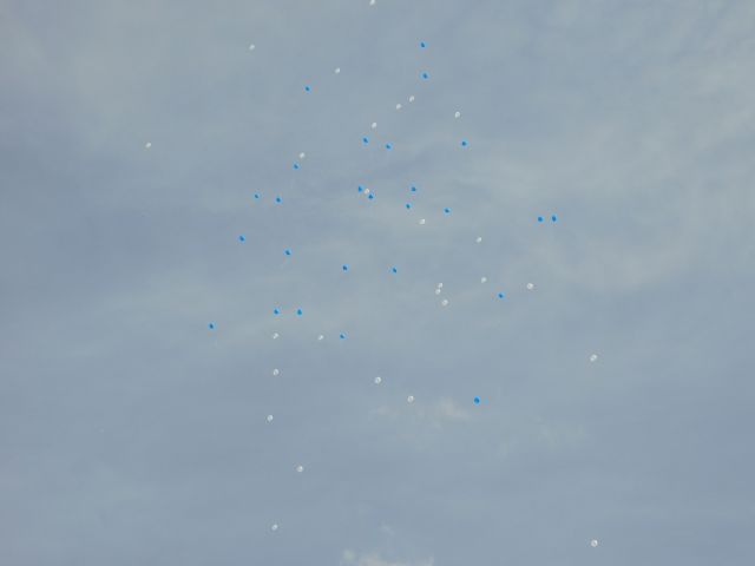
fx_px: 1745
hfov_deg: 24.4
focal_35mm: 80
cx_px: 378
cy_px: 283
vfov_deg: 18.4
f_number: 4.4
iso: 125
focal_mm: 14.2
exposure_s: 1/1000
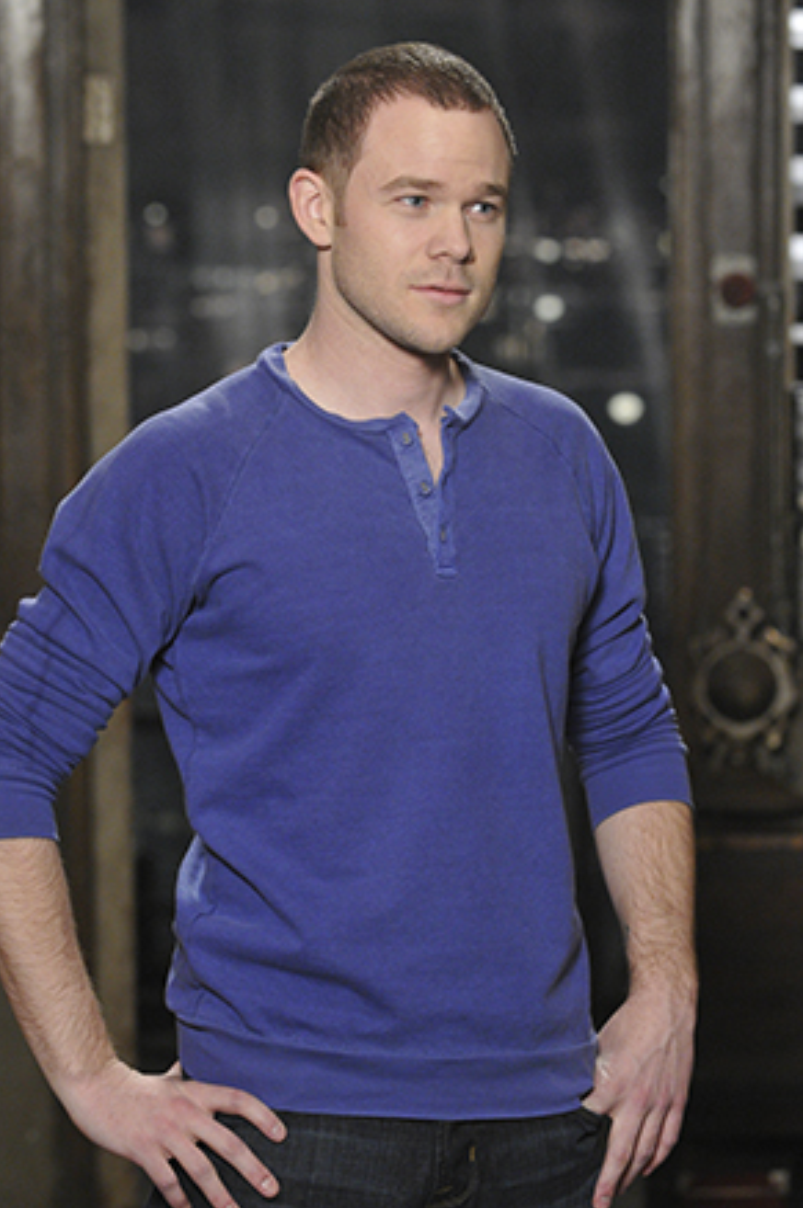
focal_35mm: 133
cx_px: 400
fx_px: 4460
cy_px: 604
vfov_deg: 15.4
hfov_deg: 10.3
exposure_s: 1/80
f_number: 3.5
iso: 1600
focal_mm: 86
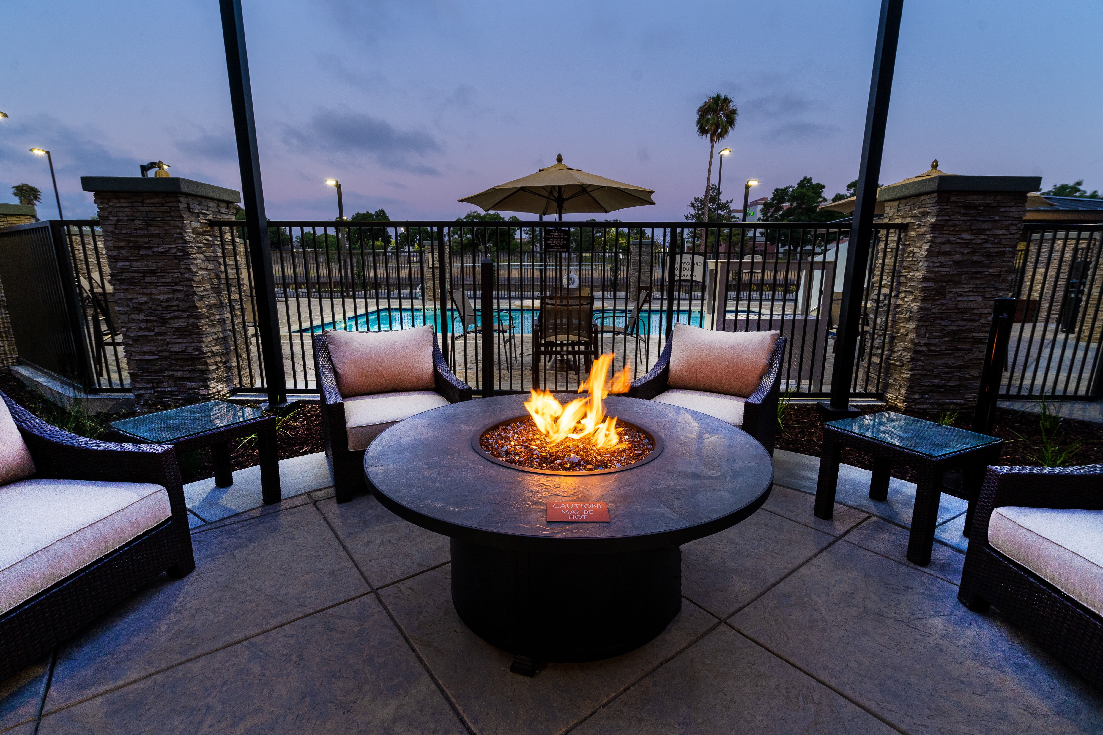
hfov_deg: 96.7
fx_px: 490
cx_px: 552
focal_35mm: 16
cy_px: 368
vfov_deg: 73.7
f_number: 8
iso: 400
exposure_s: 1/20
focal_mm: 16
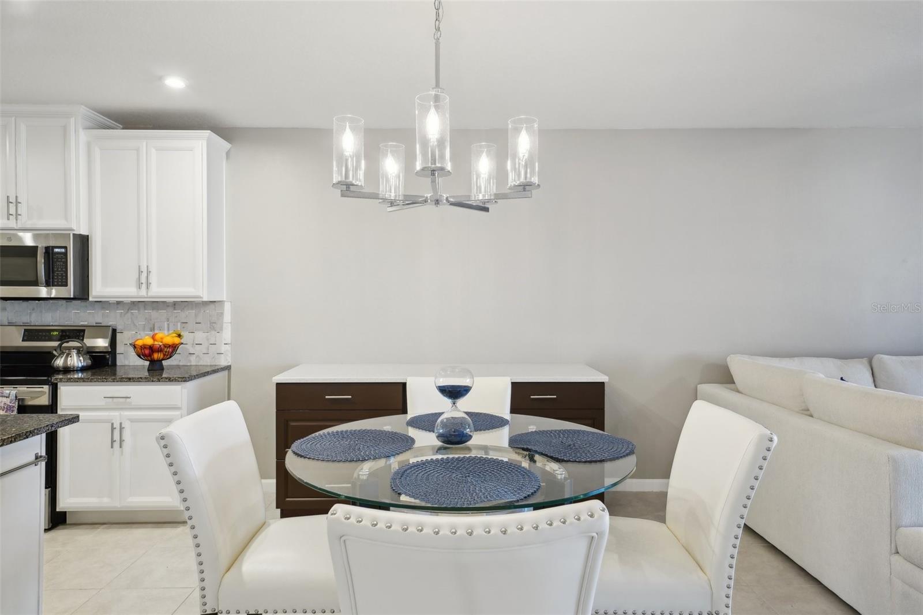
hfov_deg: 78.6
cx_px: 462
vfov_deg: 57.2
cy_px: 308
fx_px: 564
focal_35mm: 22
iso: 400
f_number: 8
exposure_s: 1/10
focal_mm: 22
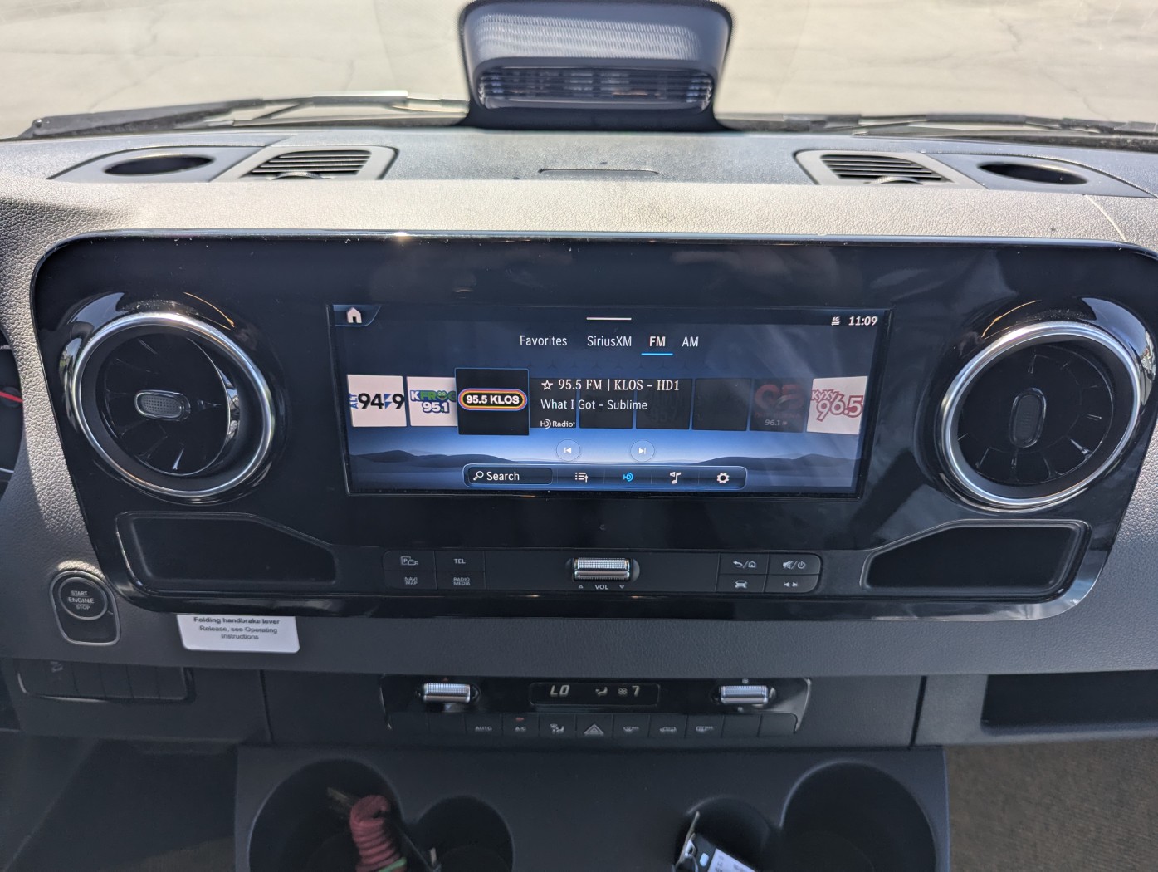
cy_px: 436
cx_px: 579
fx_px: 804
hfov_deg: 71.5
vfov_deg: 56.9
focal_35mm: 24
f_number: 1.85
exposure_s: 1/770
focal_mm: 6.81
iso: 42
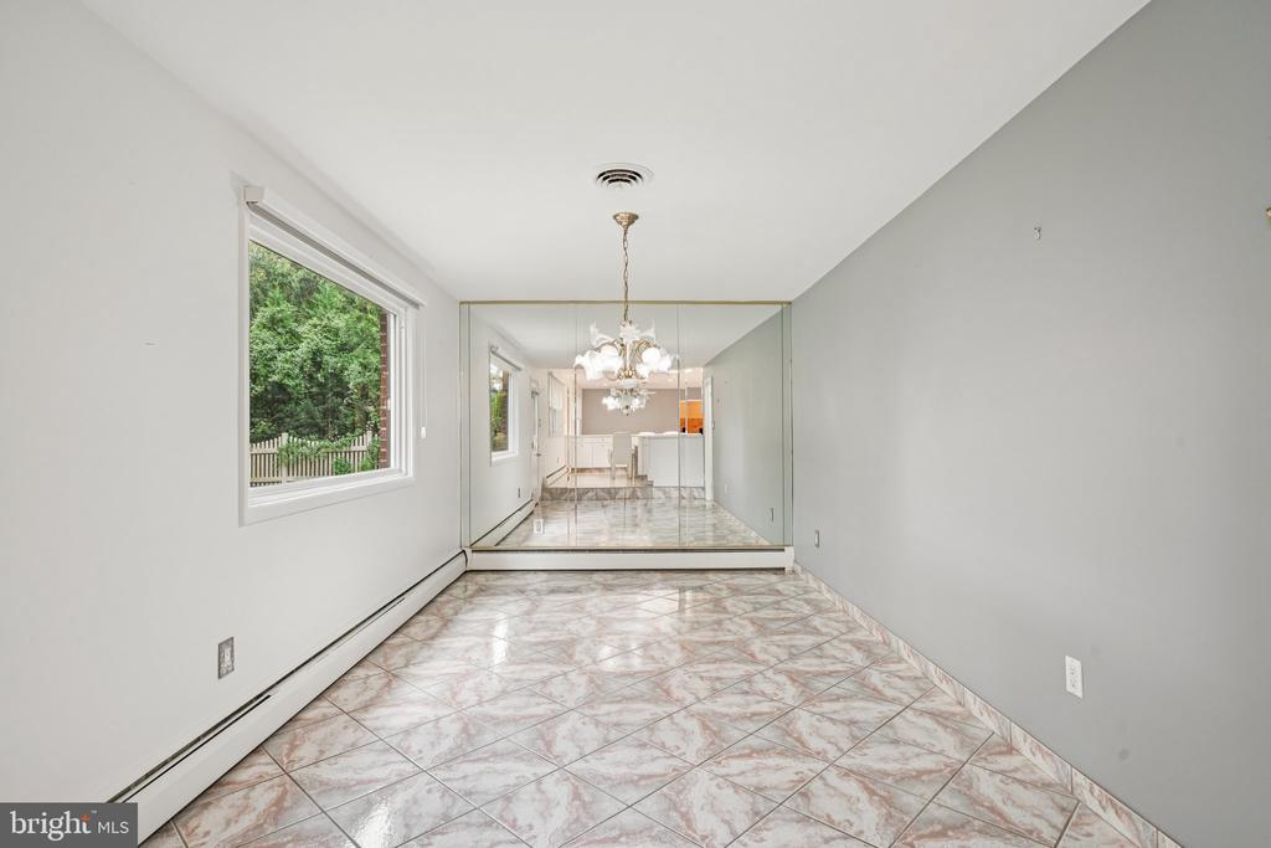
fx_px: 636
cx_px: 636
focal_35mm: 18
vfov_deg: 67.4
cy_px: 424
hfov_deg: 90.0
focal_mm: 18
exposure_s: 1/20
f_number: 8
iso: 400
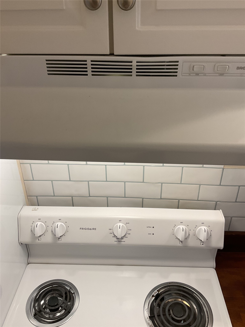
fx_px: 274
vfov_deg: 61.7
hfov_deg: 48.2
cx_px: 122
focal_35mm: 29
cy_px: 164
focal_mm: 3
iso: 50
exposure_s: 1/60
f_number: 1.8
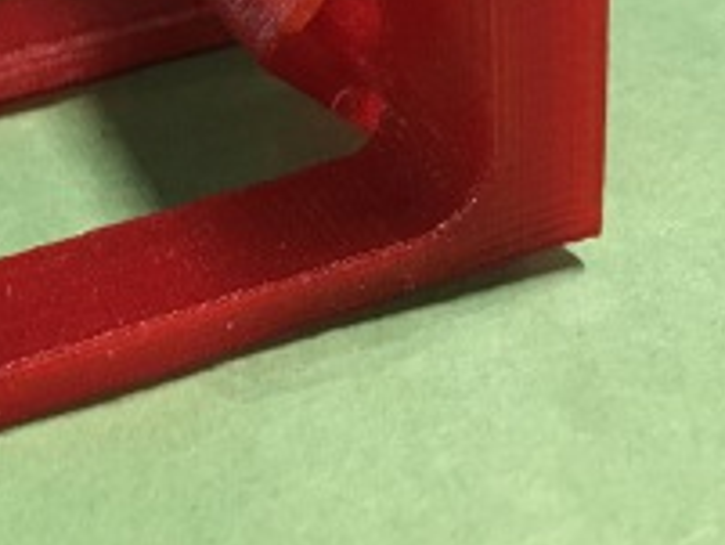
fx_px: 1614
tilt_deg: -31.6
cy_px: 152
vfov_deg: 19.1
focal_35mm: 77
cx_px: 258
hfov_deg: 25.2
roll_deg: +5.5
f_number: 2.2
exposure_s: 1/15
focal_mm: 4.15
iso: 200
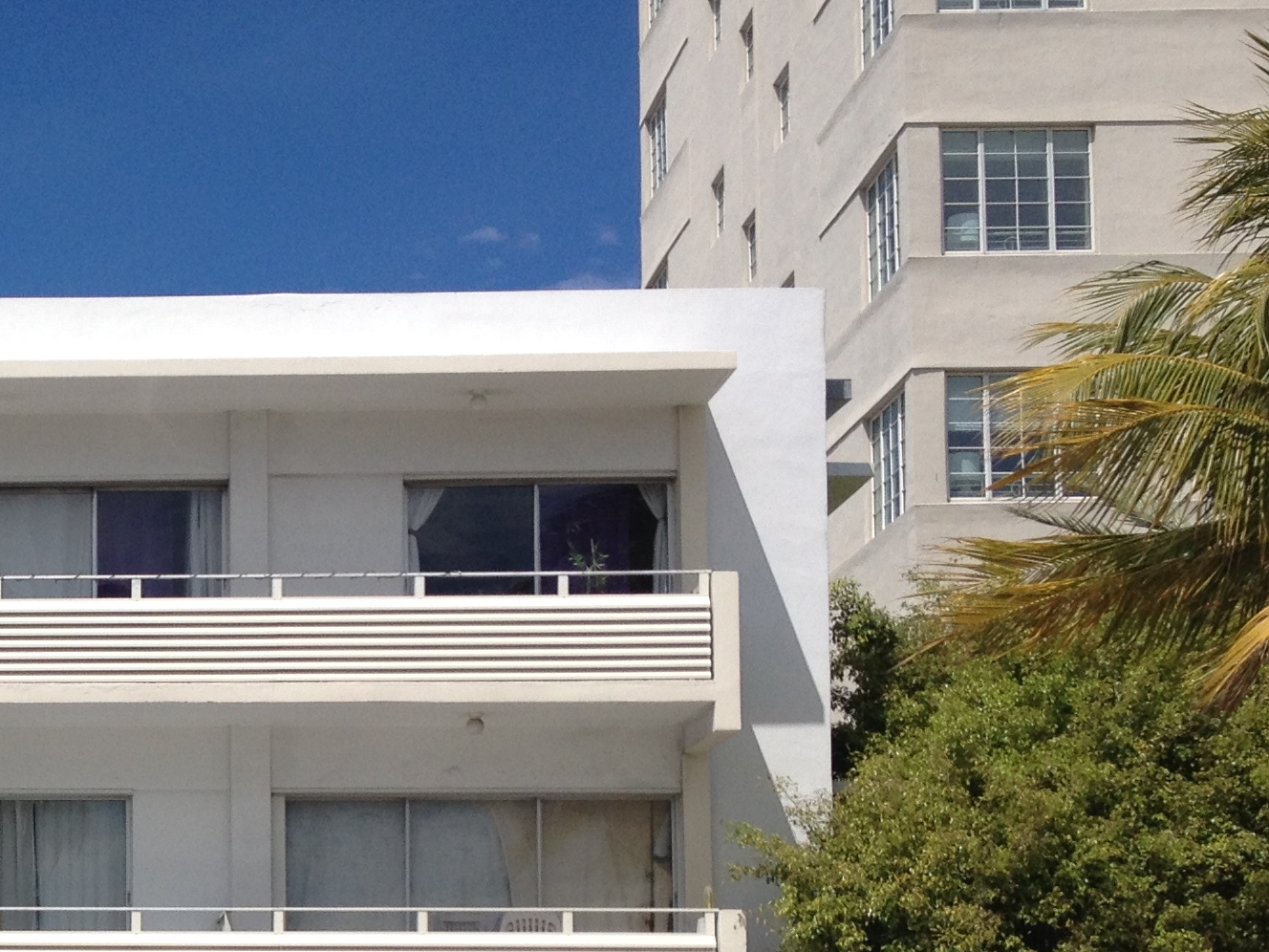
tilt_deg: +3.0
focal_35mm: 86
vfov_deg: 16.9
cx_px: -66
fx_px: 3153
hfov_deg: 21.8
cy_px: 909
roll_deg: +0.5
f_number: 2.4
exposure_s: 1/2907
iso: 50
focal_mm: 4.28
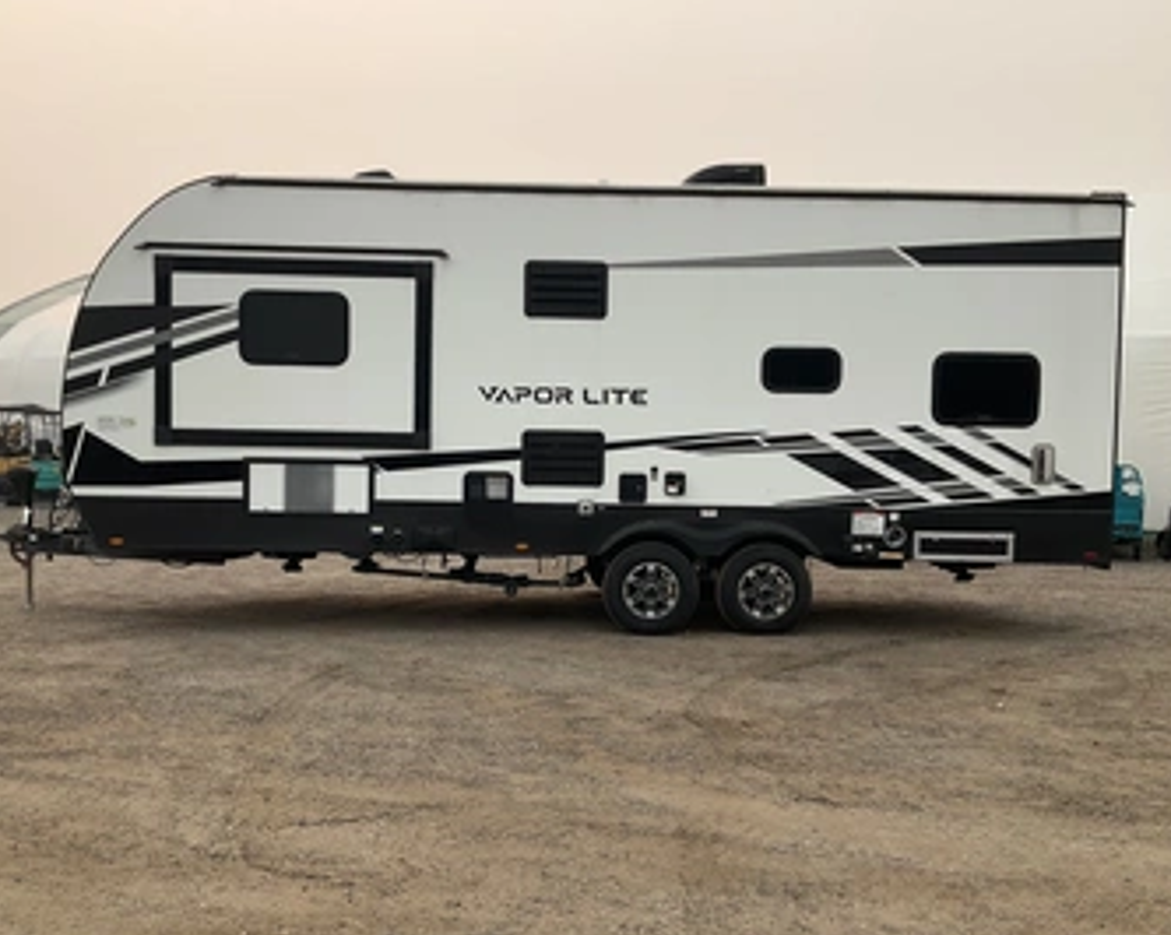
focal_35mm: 34
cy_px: 496
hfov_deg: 52.8
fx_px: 1178
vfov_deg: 43.3
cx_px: 545
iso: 25
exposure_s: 1/1279
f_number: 1.8
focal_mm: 3
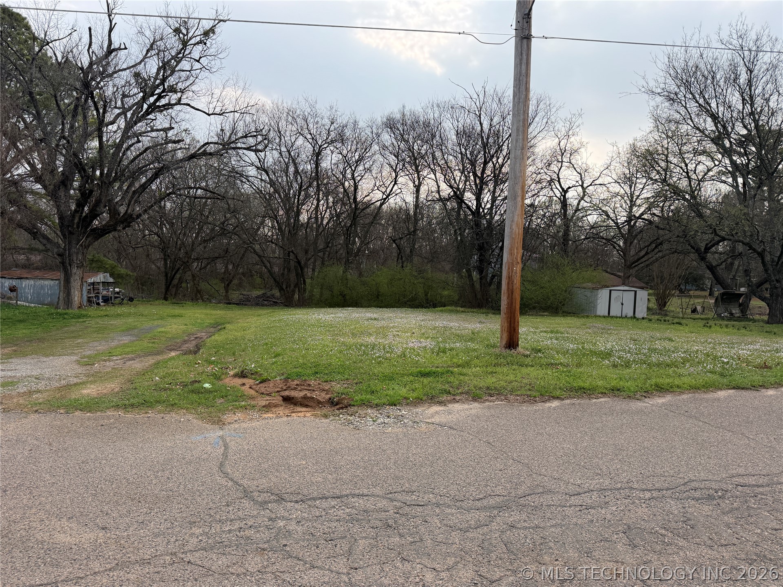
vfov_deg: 56.8
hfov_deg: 71.6
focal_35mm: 24
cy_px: 294
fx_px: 543
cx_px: 392
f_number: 1.78
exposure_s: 1/3021
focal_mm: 6.76
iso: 100
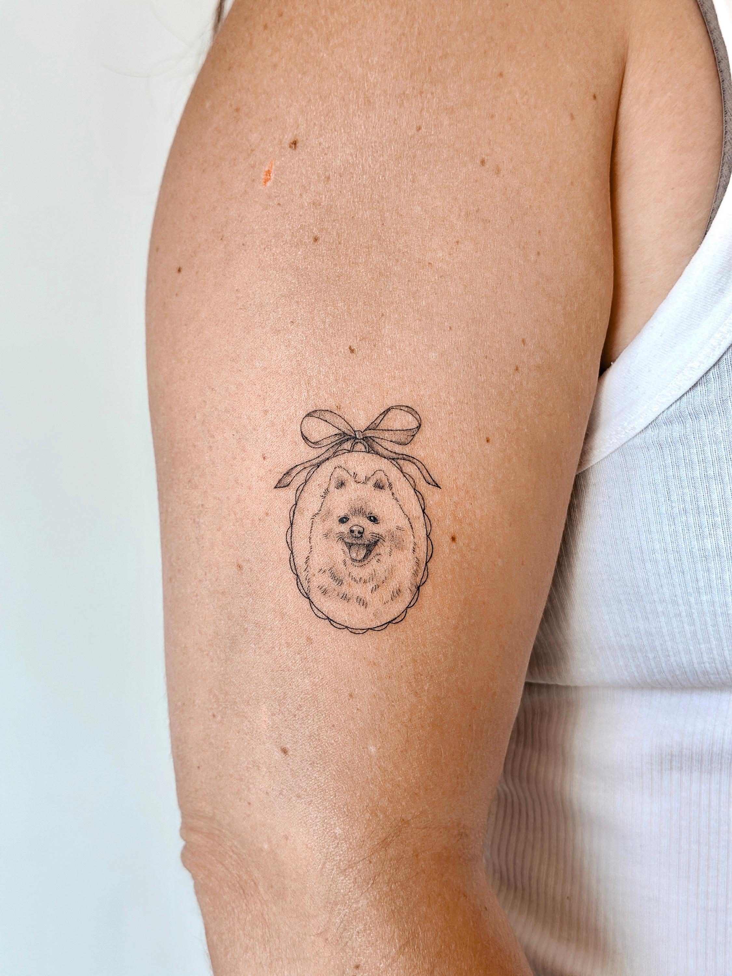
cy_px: 488
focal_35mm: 48
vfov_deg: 39.7
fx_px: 1353
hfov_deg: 30.3
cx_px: 366
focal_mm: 6.86
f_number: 1.8
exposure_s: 1/270
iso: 80
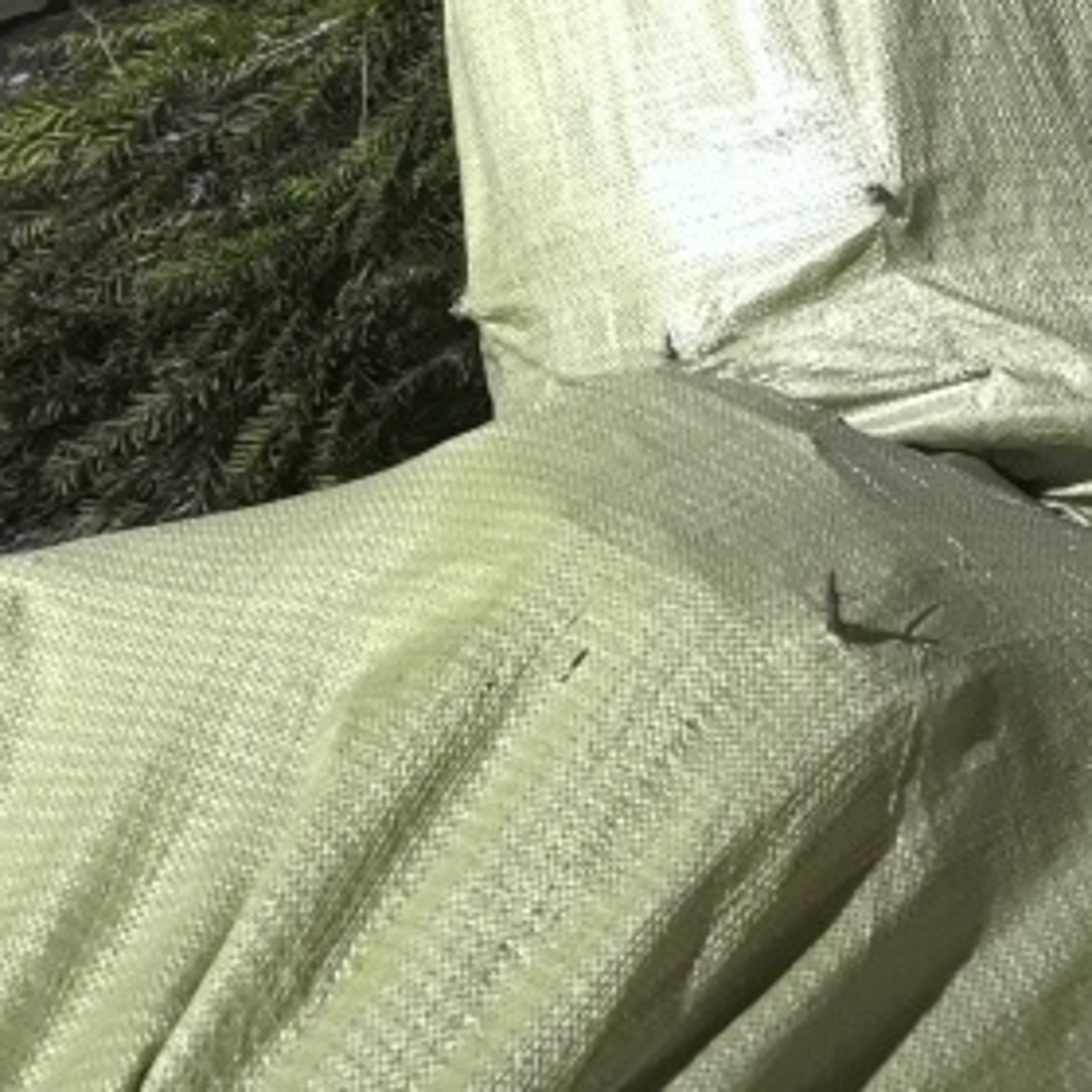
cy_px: 115
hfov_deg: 18.9
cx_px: 254
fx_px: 3248
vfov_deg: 18.8
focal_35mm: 91
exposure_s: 1/33.3
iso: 500
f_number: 1.4
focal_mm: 5.75
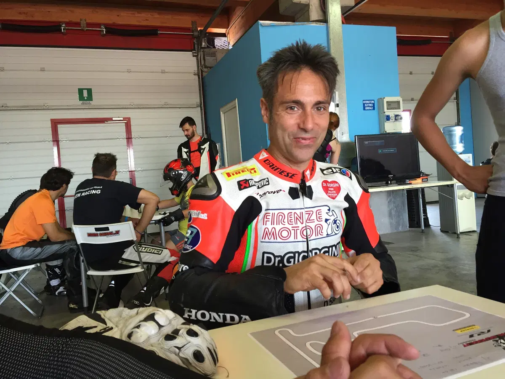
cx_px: 252
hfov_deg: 61.7
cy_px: 190
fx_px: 423
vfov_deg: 48.2
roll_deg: +3.6
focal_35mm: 29
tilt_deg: -2.7
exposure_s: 1/30
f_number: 2.2
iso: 40
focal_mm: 4.15
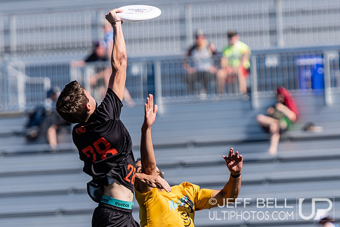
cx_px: 298
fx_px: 4222
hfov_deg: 4.6
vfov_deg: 3.1
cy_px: 114
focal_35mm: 447
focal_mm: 170
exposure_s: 1/2000
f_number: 2.8
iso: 100
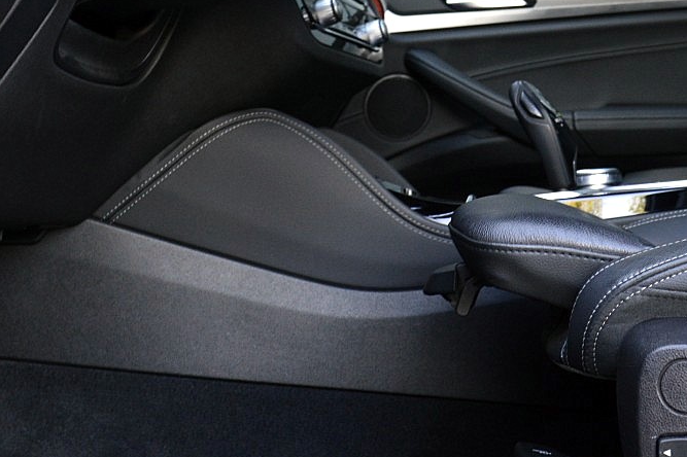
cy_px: 24
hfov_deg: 27.4
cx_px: 506
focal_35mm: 73
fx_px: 1392
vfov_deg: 18.3
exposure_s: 1/60
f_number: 6.3
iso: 800
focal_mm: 20
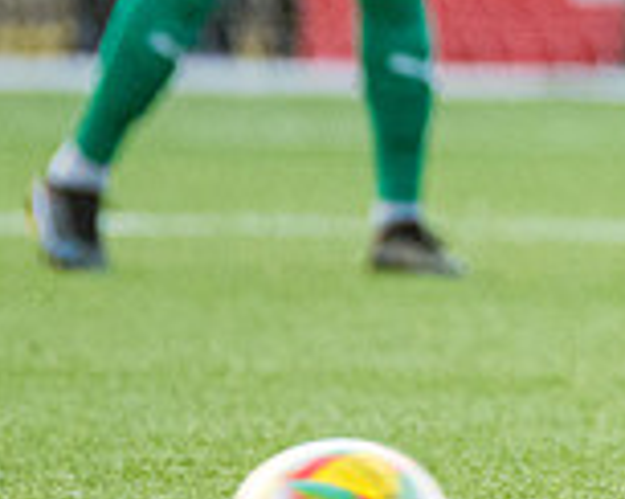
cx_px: 1486
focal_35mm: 2213
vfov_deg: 0.7
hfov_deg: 0.9
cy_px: -254
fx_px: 40883
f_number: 2.8
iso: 1250
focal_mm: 300
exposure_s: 1/1000
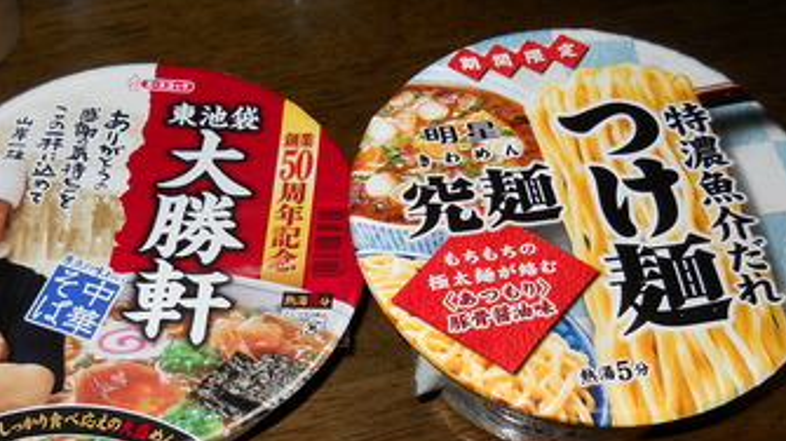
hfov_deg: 37.2
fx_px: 1166
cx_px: 378
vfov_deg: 21.4
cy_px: 273
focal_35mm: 56
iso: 80
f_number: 3.1
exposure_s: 1/30
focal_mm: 6.72
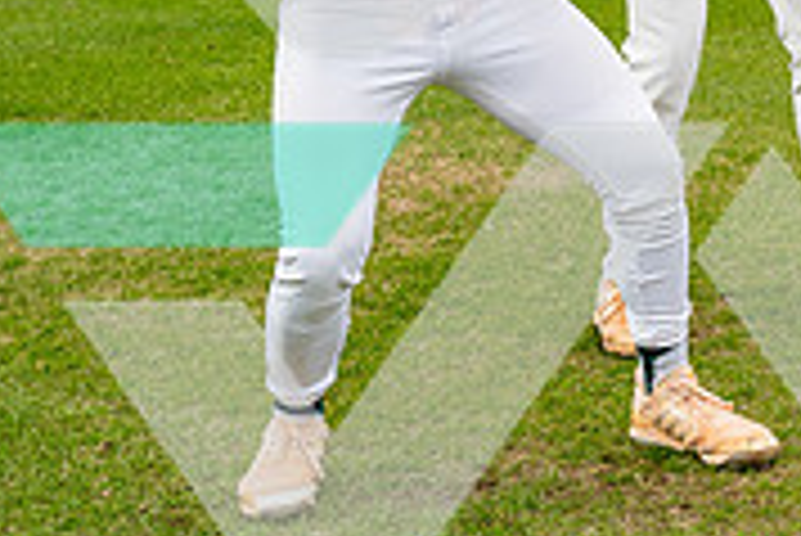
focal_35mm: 133
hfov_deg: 14.6
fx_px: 2962
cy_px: -182
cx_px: 1102
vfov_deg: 10.1
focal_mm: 40
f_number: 5.6
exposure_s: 1/250
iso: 400
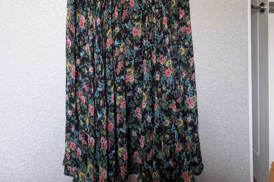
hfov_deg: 55.8
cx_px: 136
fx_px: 259
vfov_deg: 35.8
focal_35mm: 34
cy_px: 9
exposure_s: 1/101
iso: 246
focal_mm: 6.9
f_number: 1.68
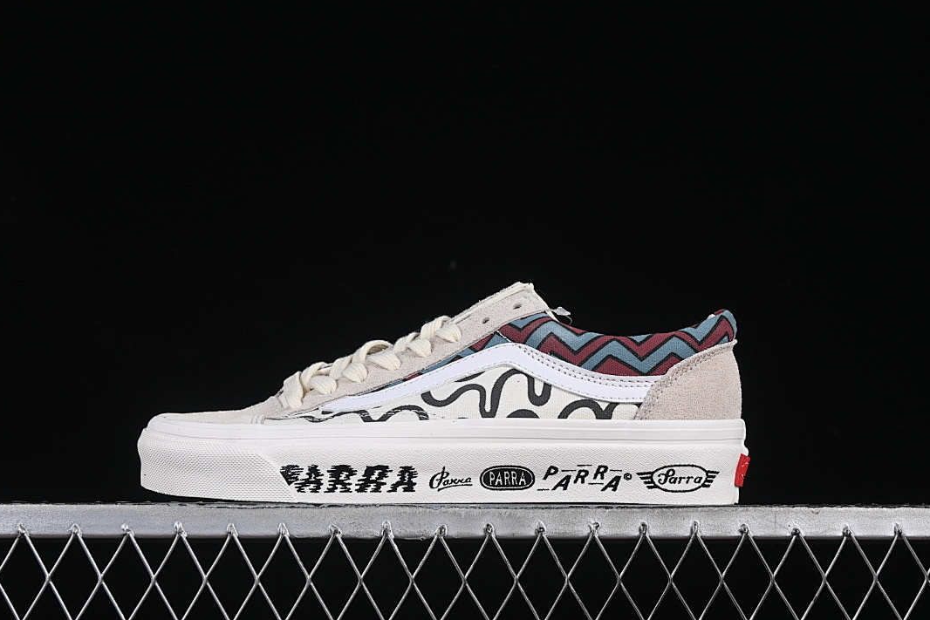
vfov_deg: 18.0
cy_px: 307
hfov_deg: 26.6
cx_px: 461
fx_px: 1963
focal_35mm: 76
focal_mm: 50
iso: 160
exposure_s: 1/80
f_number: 8
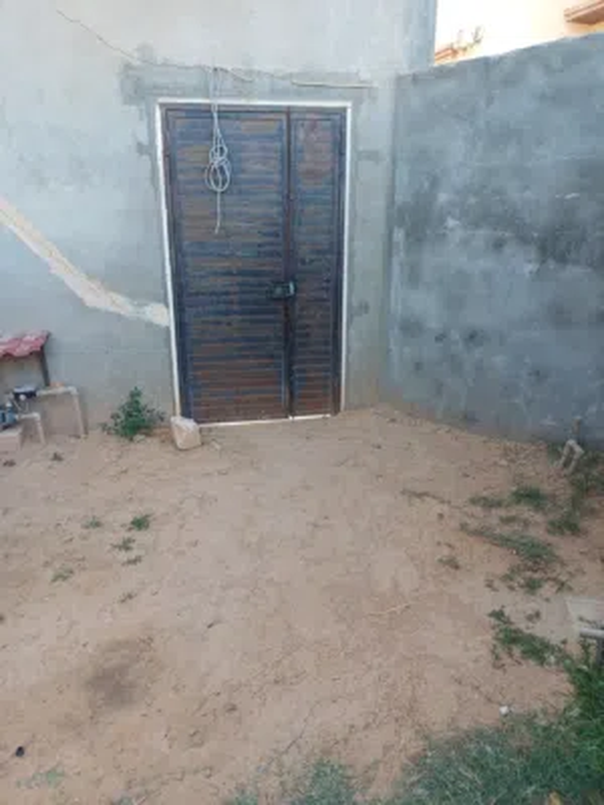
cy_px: 402
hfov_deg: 54.9
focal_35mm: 25
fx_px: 582
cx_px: 302
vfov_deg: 69.4
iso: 80
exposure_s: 1/100
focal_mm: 4.65
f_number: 1.8
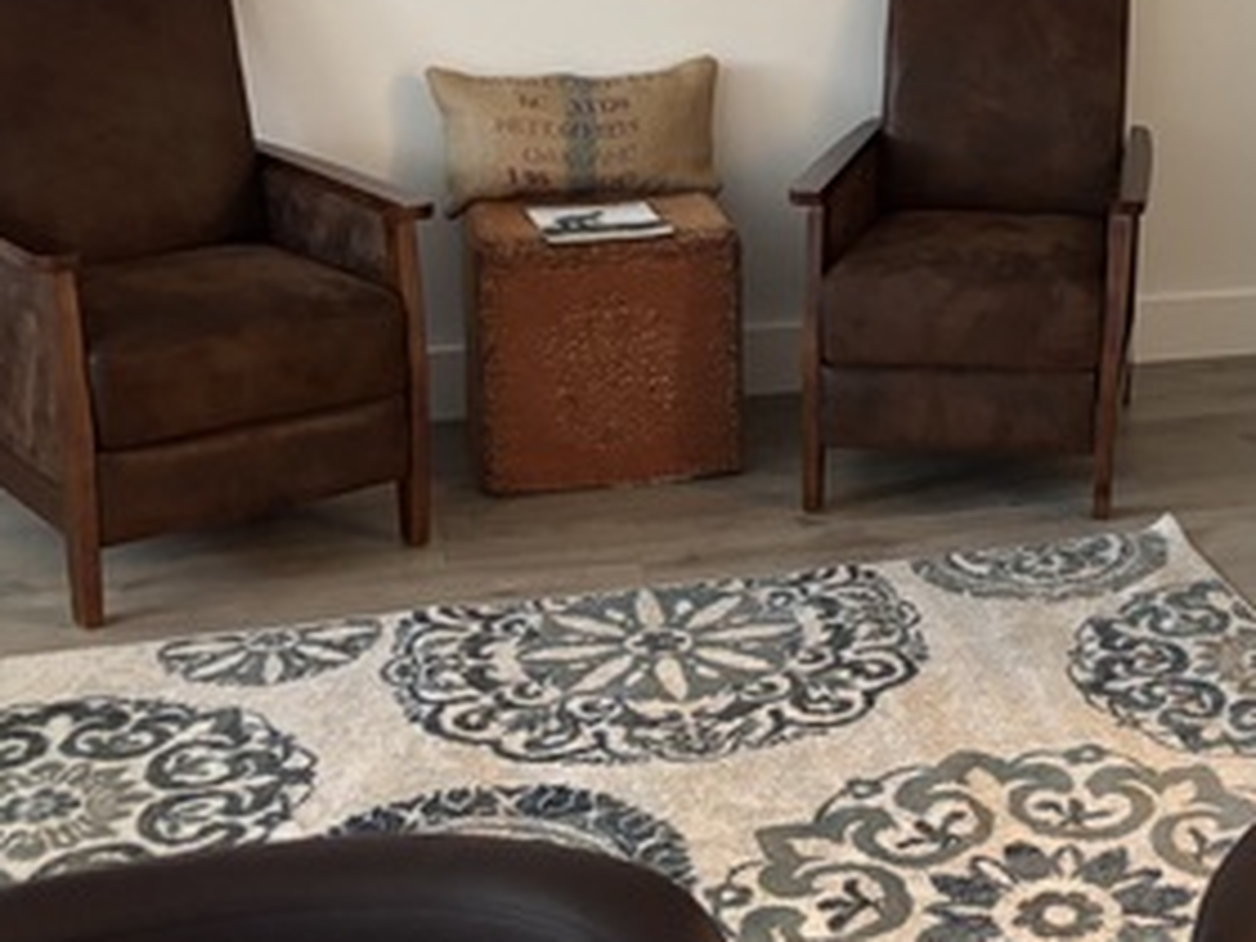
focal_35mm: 62
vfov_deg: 23.1
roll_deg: -1.4
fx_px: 2250
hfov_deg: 29.6
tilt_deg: -10.4
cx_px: 1191
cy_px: 121
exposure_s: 1/40
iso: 640
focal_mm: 5.96
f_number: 1.6
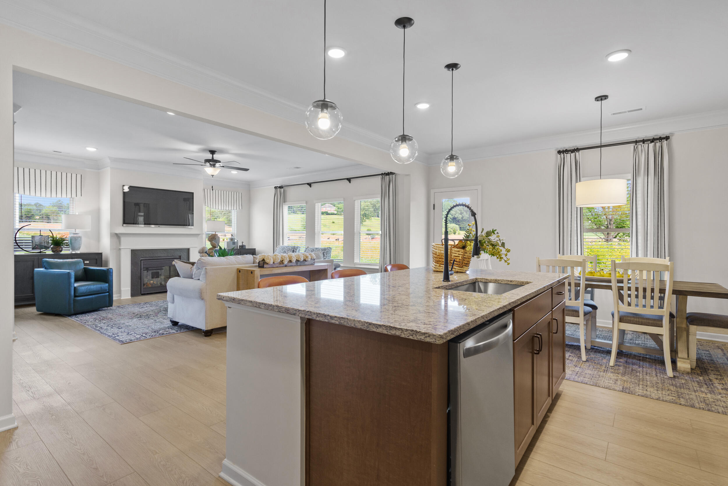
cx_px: 364
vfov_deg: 70.4
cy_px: 243
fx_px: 344
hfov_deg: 93.3
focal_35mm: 17
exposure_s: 1/15
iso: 1250
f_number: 6.3
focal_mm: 17
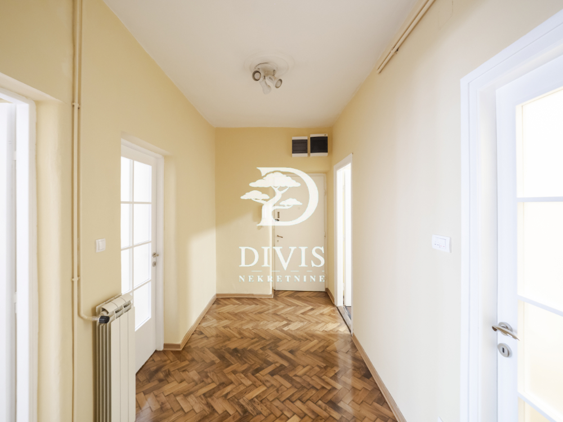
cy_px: 211
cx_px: 282
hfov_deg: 102.1
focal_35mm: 14
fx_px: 228
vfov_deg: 85.7
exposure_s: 1/5
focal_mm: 7
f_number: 4
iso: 400
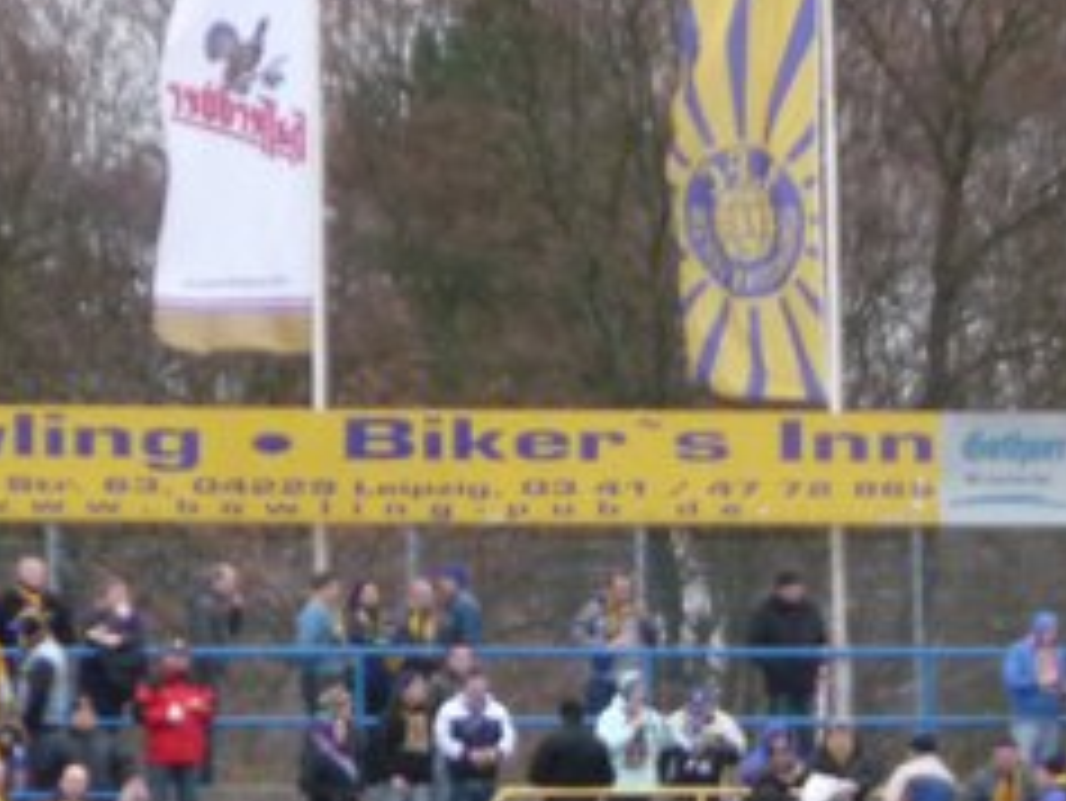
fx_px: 15775
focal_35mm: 512
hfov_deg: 3.9
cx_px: 744
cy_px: 837
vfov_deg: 2.9
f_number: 4.9
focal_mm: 39.2
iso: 320
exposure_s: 1/50
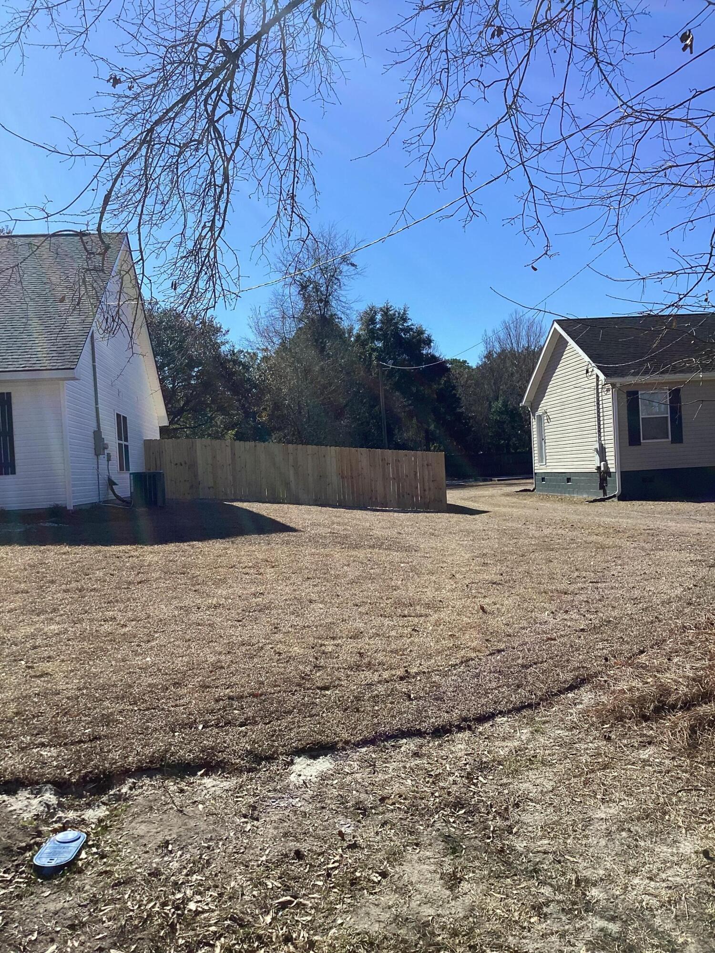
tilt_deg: +0.2
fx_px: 854
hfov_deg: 45.4
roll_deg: +2.5
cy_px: 476
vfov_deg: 58.4
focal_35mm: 31
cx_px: 358
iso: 25
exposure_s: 1/1508
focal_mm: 3.3
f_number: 2.4
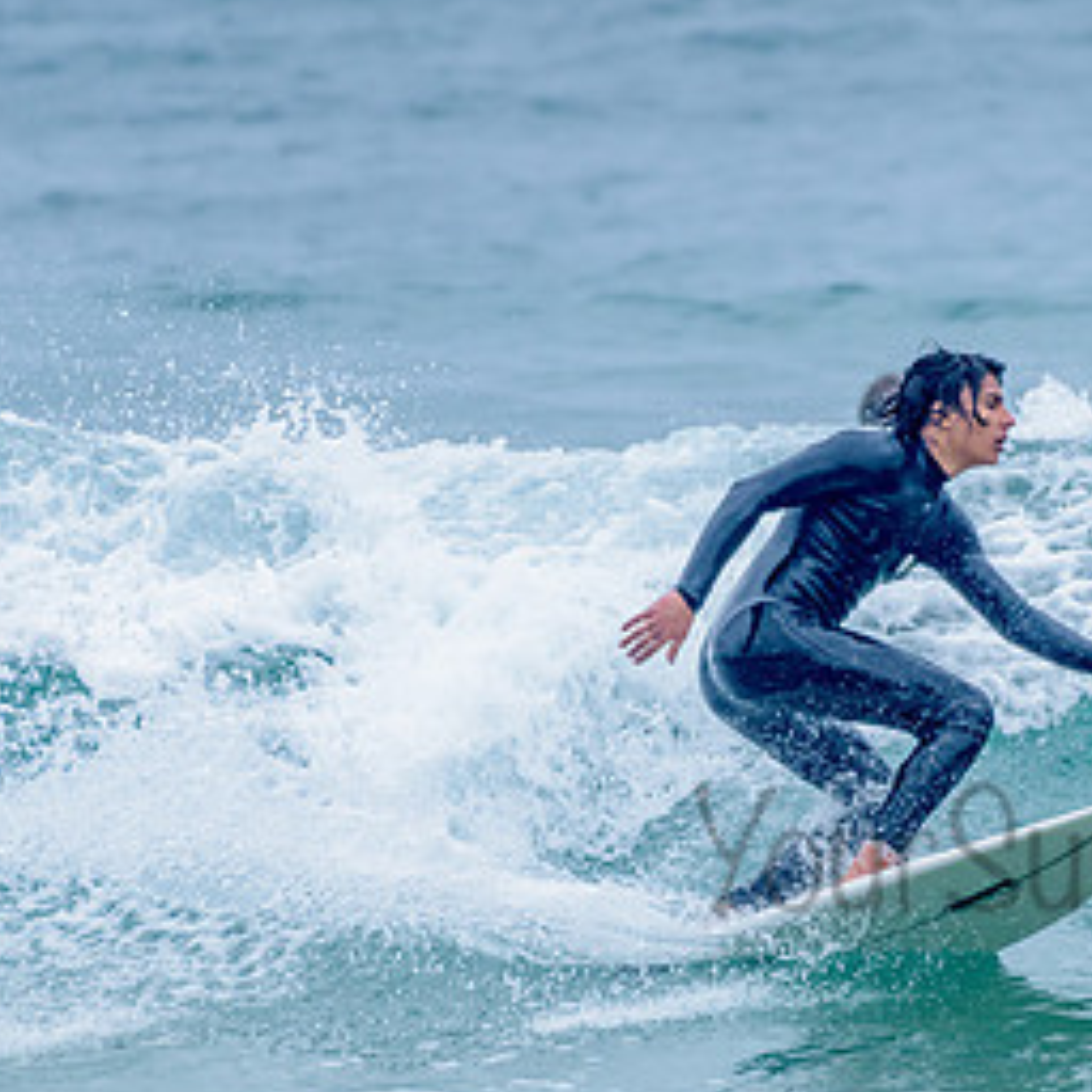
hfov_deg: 1.5
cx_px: 879
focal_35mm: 1208
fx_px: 43114
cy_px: 642
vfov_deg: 1.5
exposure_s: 1/2000
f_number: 5.6
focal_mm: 500
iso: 800
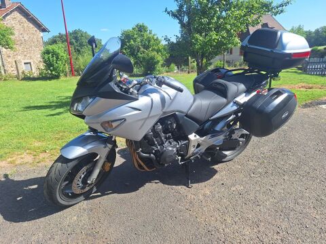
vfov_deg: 58.9
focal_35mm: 23
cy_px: 122
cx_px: 163
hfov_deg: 73.9
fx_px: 217
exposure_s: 1/1770
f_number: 1.8
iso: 40
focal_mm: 5.54
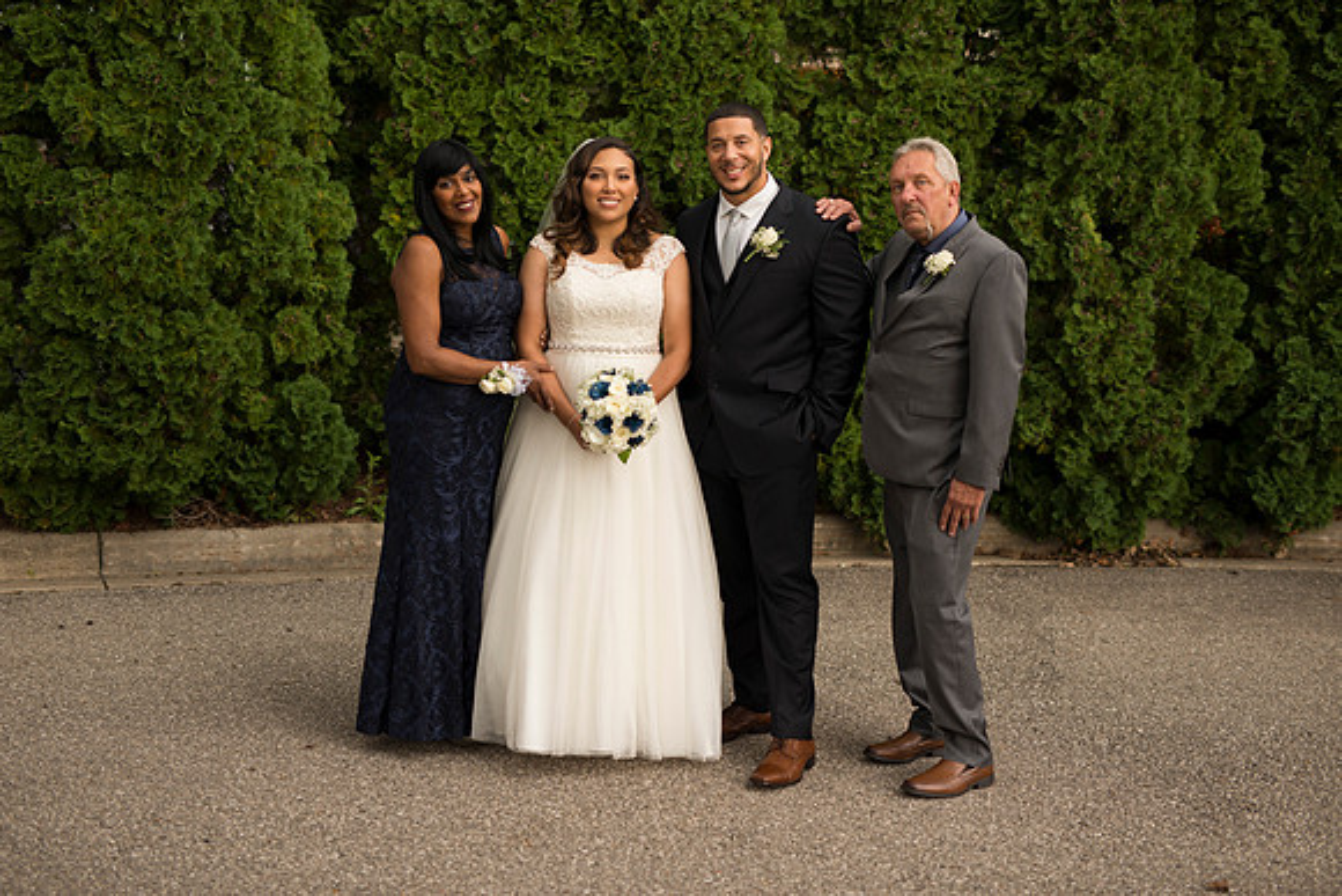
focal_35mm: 50
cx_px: 671
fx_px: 1864
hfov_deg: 39.6
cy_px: 448
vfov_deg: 27.0
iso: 200
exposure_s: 1/250
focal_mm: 50
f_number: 2.2
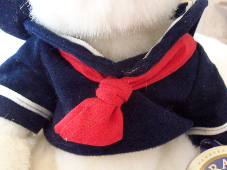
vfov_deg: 38.7
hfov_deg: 50.1
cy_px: 85
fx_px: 243
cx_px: 114
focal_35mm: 37
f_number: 2.8
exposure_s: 1/20
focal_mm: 5.6
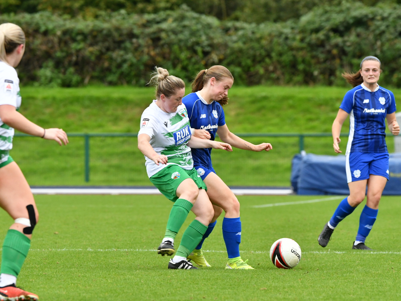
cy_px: 150
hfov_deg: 3.4
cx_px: 196
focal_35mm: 586
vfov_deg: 2.5
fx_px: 6788
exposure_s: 1/1000
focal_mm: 360
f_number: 7.1
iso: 2500
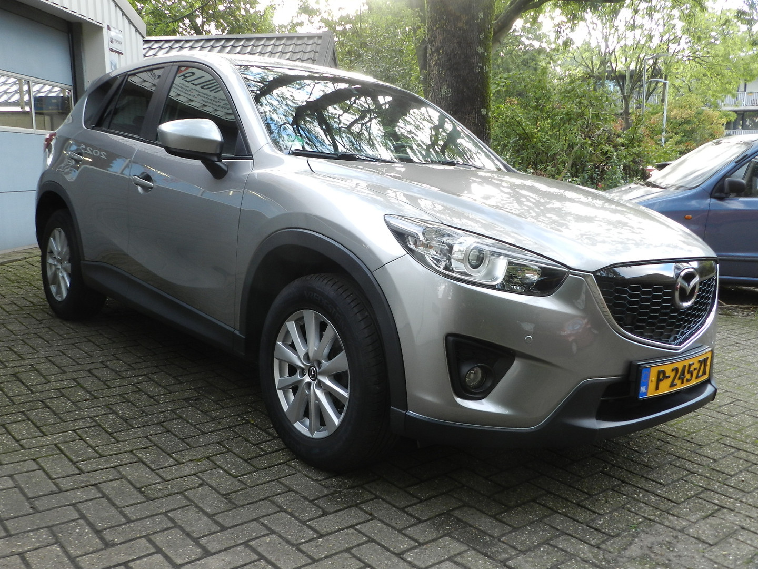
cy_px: 284
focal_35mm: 32
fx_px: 701
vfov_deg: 44.2
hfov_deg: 56.8
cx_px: 379
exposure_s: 1/60
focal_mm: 5.6
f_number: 3.7
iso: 160
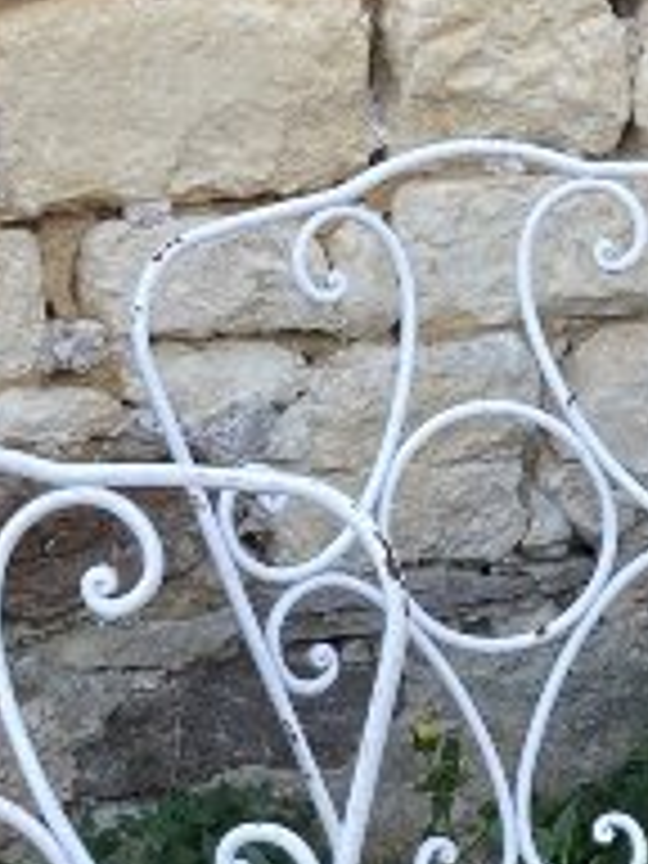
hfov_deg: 8.5
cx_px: 392
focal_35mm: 175
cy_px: 927
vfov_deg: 11.2
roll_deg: -1.3
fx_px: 4368
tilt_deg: -20.3
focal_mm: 3.99
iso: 20
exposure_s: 1/133
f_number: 1.8
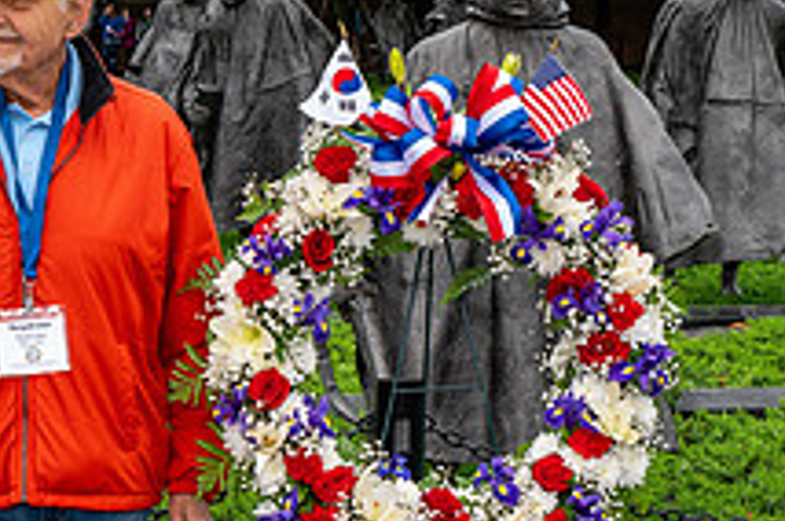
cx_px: 271
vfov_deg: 14.3
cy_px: 396
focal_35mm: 95
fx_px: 2068
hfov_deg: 21.4
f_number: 8
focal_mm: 35
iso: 1250
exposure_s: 1/640
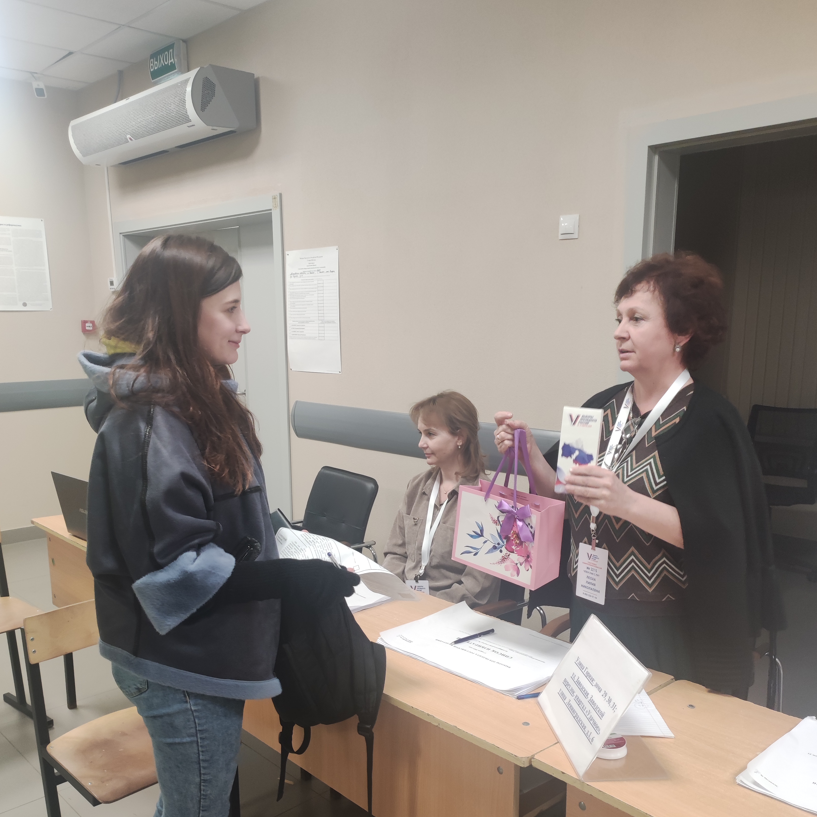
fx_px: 561
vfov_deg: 71.5
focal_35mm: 21
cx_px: 409
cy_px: 484
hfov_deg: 72.1
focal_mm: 4.74
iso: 462
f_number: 1.79
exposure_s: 1/50
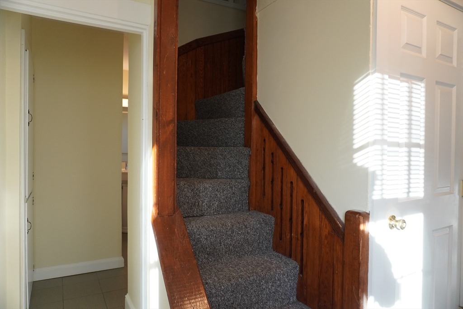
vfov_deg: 53.1
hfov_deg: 73.7
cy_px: 154
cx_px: 232
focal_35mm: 24
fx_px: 309
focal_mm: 16
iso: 640
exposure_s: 1/160
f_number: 4
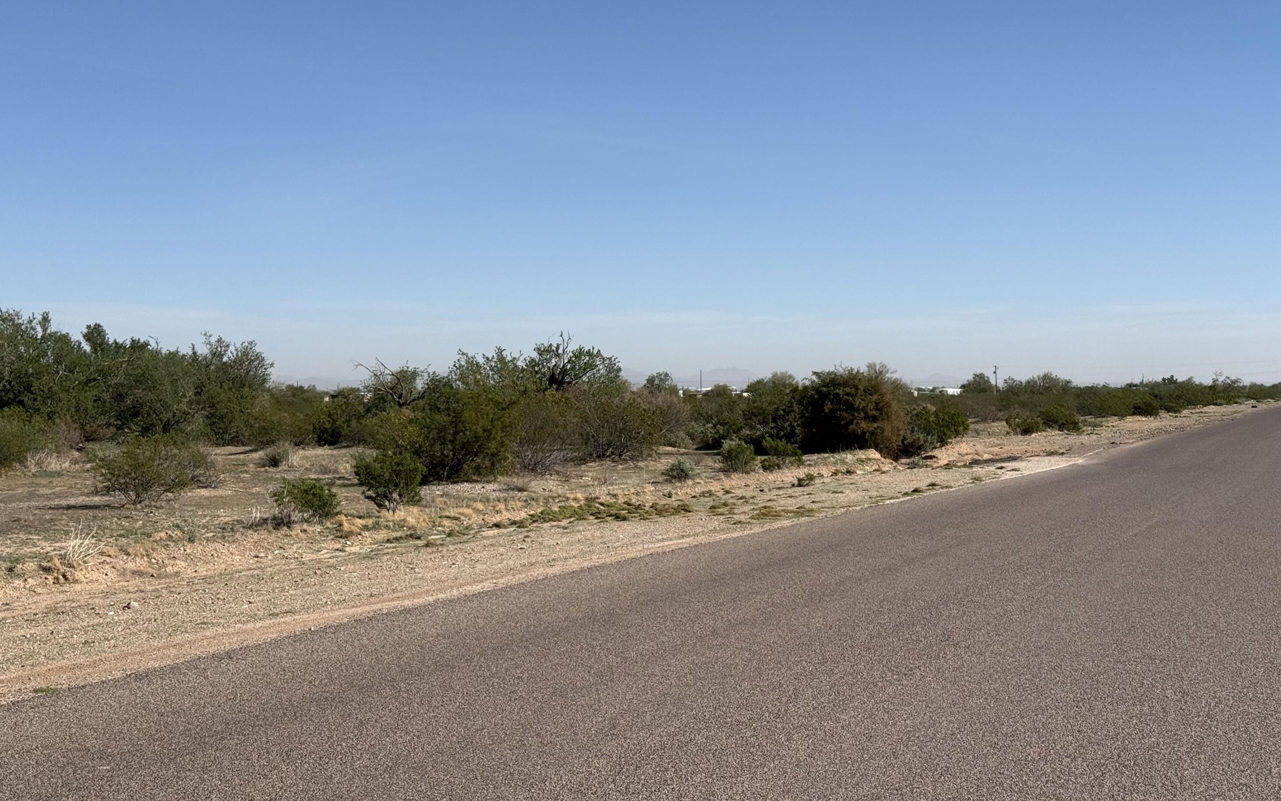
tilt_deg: +0.1
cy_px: 373
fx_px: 1816
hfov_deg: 38.9
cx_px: 628
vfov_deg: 24.9
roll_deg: +0.3
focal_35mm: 52
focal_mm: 6.76
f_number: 1.78
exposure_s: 1/7874
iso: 64
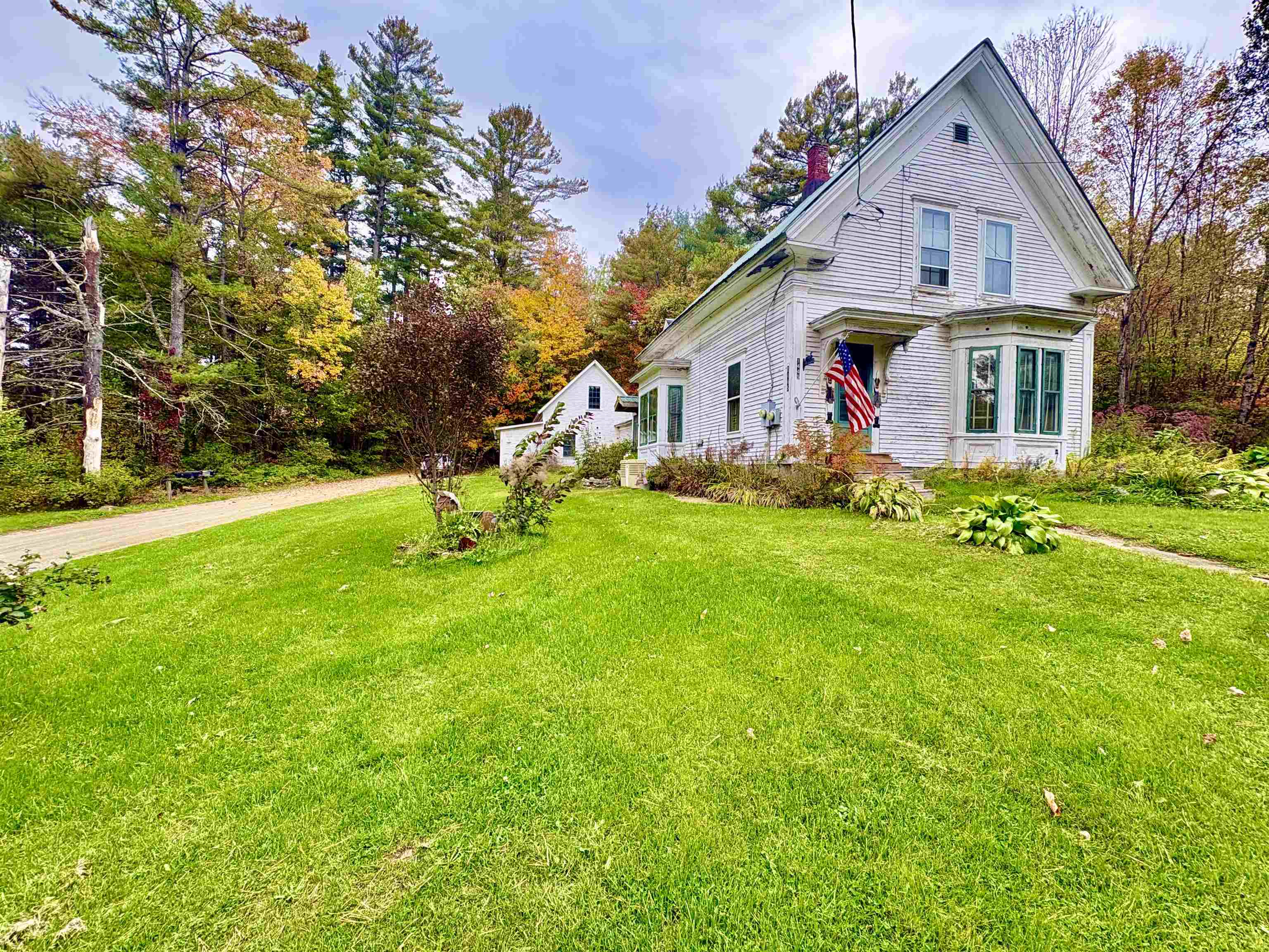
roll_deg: -0.8
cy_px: 476
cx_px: 634
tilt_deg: +0.5
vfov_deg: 85.7
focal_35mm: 14
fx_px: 513
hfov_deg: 102.1
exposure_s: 1/260
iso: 40
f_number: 2.2
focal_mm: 2.22
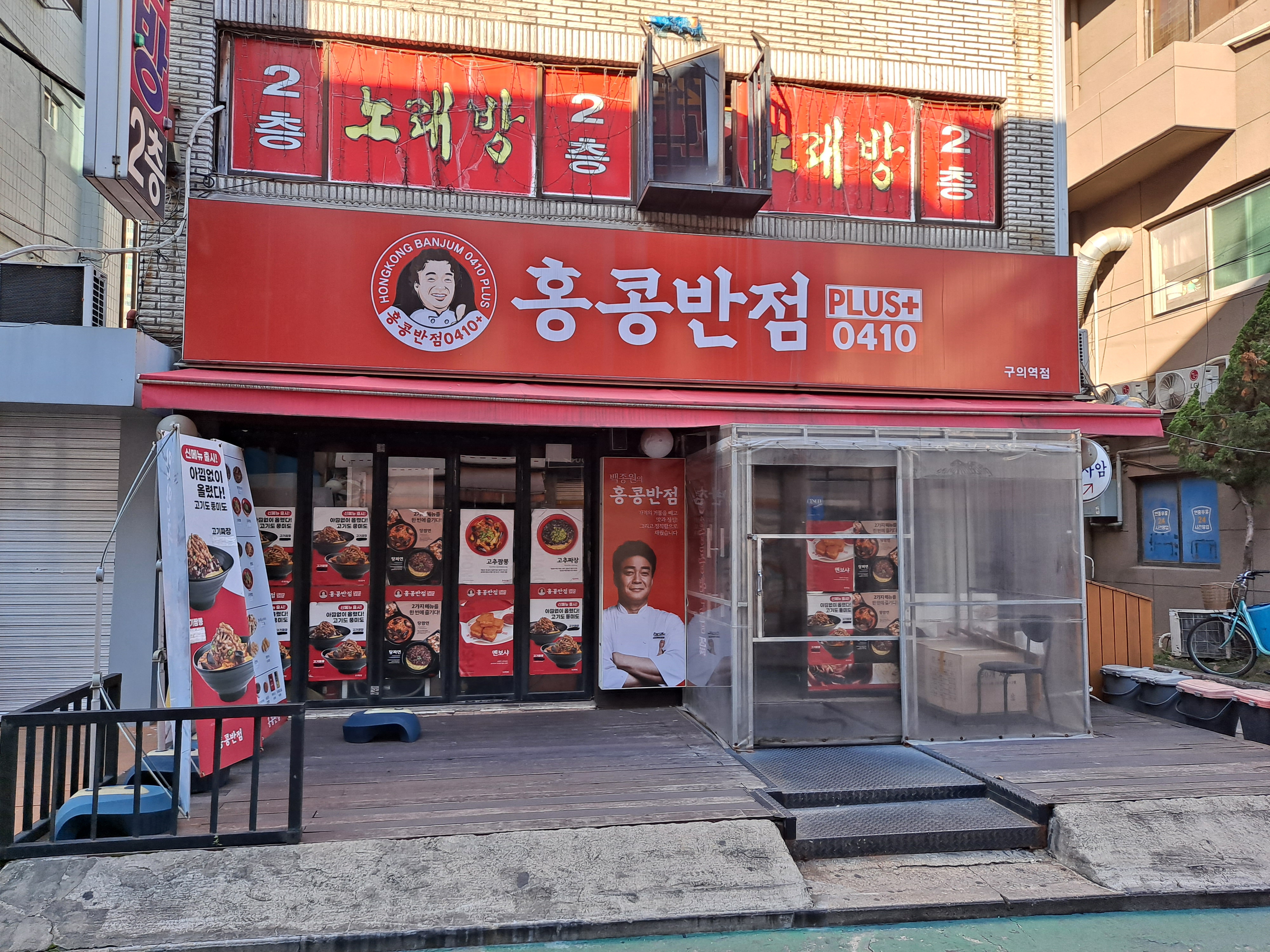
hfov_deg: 69.4
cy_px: 476
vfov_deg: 54.9
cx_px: 635
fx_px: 917
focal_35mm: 25
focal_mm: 4.6
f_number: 2
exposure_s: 1/130
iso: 32
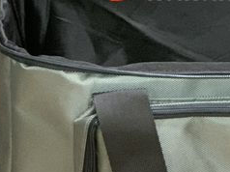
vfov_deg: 8.4
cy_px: 12
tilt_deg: -23.7
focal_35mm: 175
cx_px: 217
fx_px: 1162
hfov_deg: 11.2
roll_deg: -1.3
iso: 500
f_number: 2.4
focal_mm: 6
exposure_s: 1/40
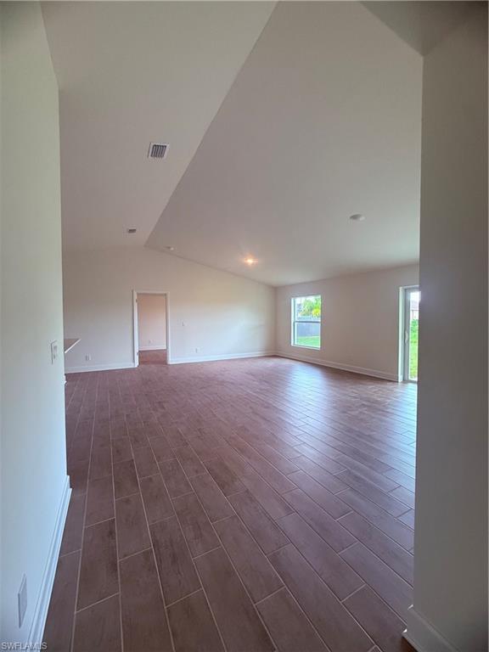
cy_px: 326
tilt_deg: -1.4
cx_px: 244
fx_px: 264
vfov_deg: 102.1
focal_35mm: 14
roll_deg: +0.1
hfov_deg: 85.7
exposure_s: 1/120
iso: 200
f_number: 2.2
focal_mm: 2.22
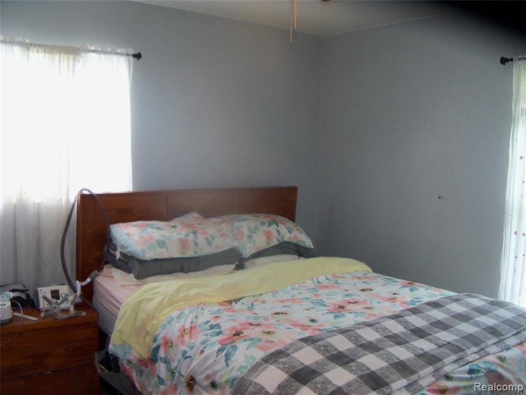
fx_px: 532
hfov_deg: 52.6
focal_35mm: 35
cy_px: 198
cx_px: 263
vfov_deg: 40.7
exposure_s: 1/30
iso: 200
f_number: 3.5
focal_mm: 6.2
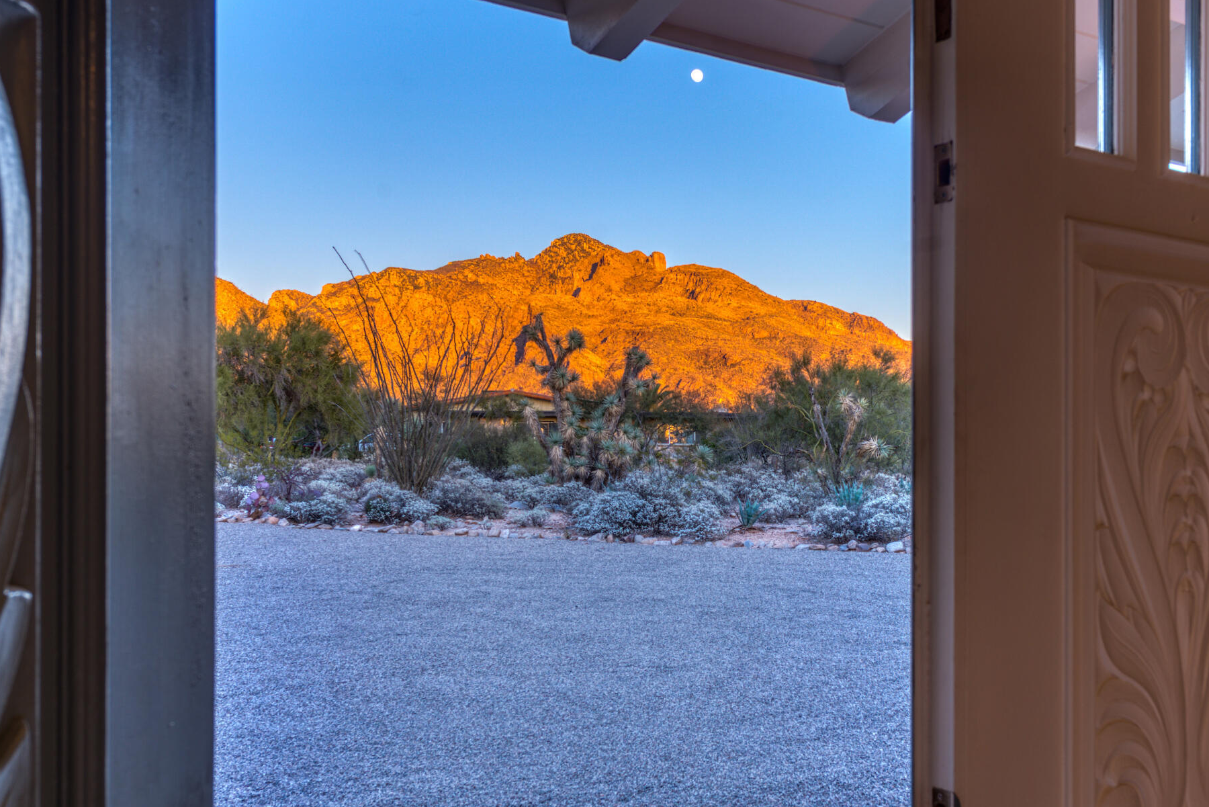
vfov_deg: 33.3
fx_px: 1344
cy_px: 477
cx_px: 730
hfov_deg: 48.1
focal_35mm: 40
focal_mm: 24
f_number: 9
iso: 100
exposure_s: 1/6
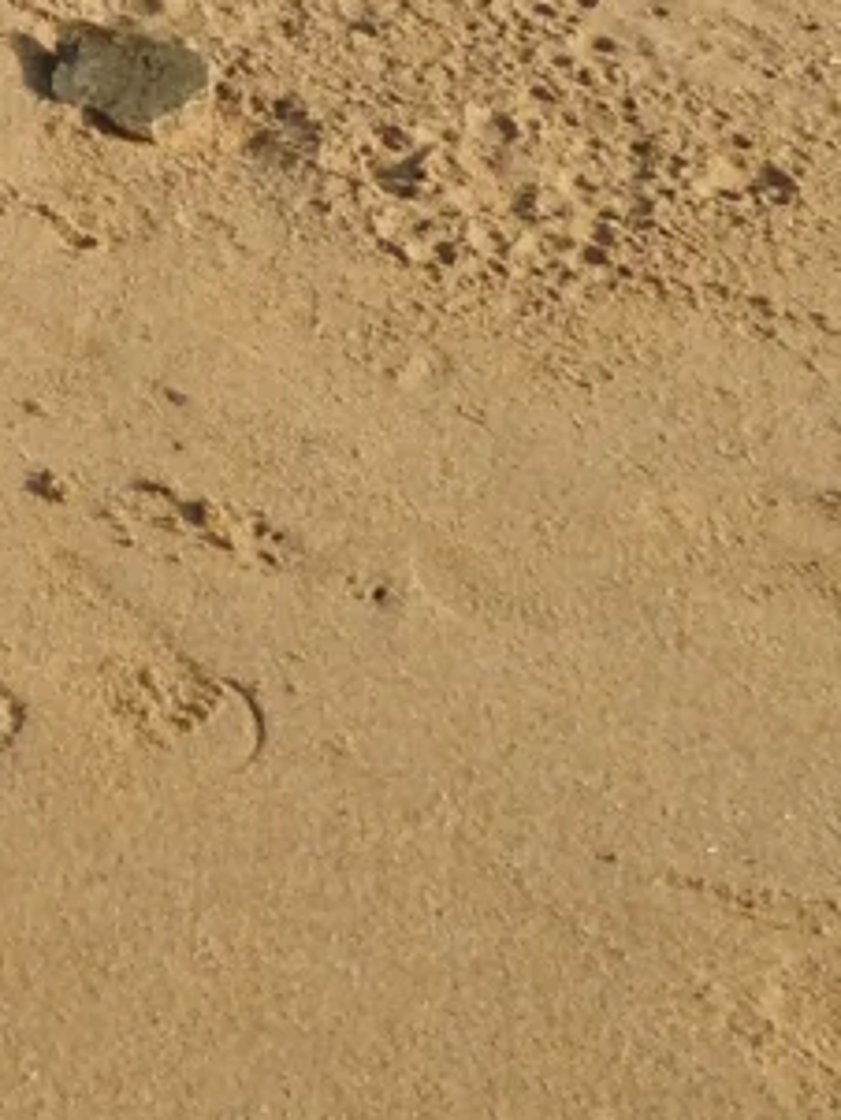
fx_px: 5115
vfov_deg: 10.9
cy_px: -1433
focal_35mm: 158
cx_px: -826
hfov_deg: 8.9
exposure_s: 1/935
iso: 50
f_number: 2.4
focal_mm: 4.12
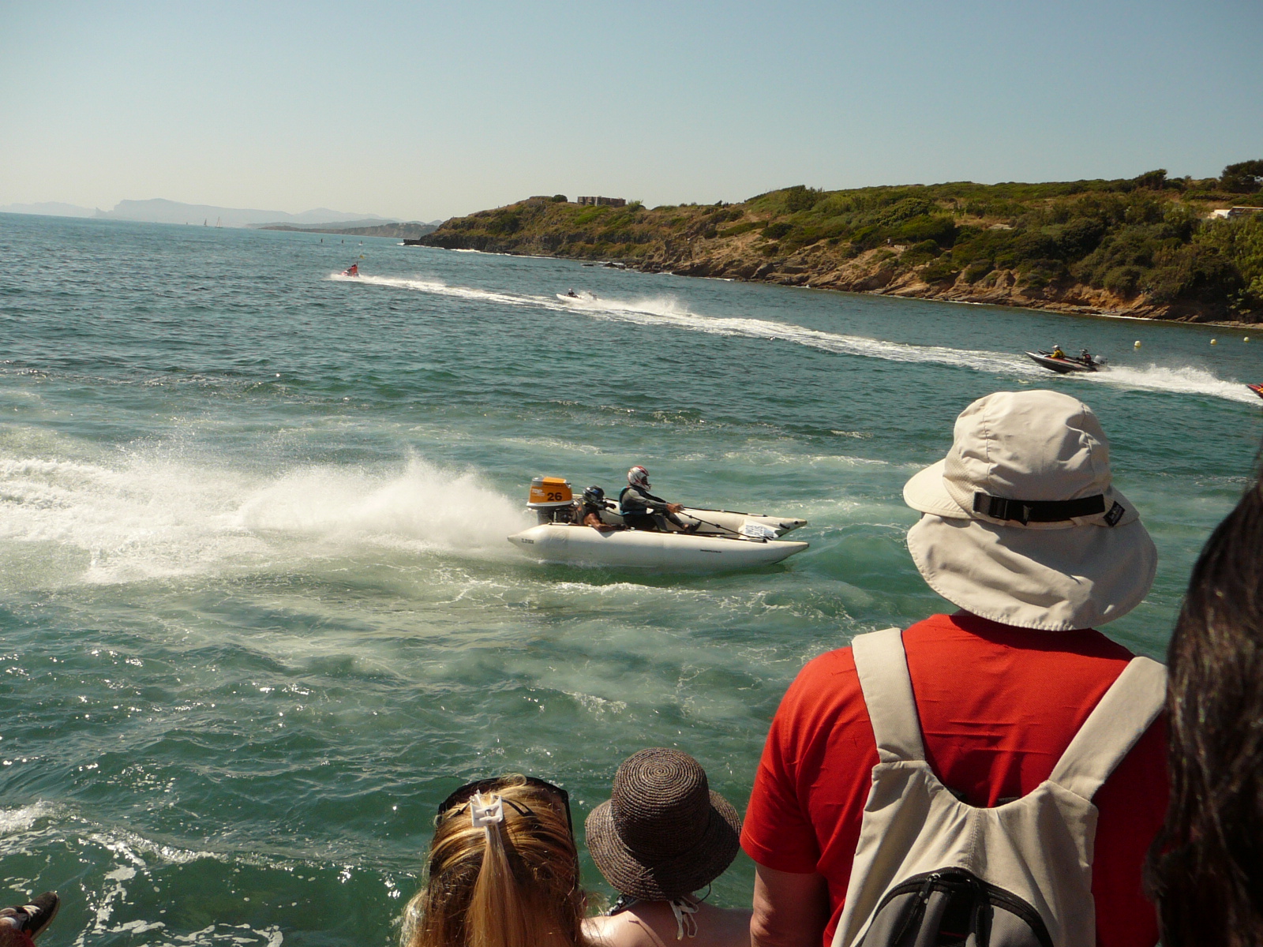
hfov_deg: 52.6
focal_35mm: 35
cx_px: 632
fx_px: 1277
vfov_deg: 40.7
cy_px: 474
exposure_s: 1/800
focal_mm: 5.2
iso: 80
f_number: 5
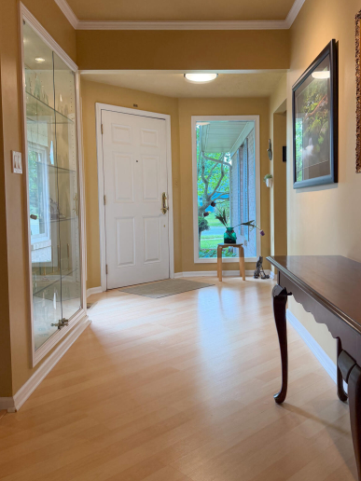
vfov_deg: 58.3
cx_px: 220
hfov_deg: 45.1
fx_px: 431
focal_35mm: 31
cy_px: 224
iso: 200
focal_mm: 6.76
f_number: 1.8
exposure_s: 1/200
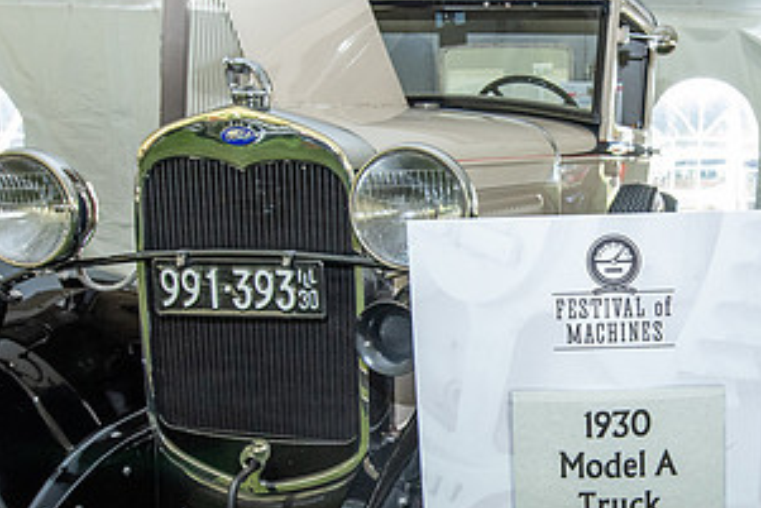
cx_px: 587
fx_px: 698
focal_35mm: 33
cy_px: 272
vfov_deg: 40.0
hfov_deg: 54.1
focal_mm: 14
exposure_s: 1/200
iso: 1000
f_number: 5
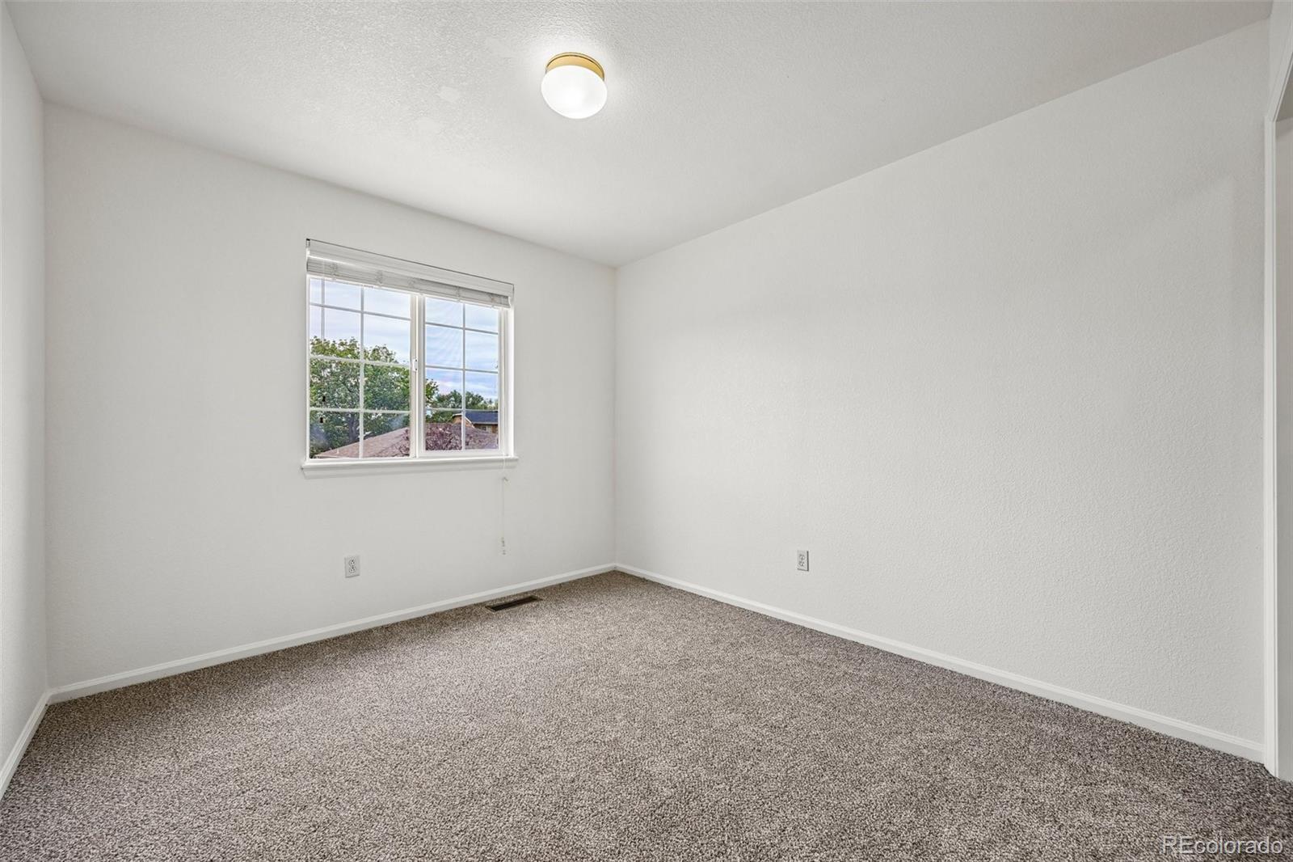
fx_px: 503
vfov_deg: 81.2
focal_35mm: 14
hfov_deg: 104.3
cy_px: 431
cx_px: 646
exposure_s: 1/20
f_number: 8
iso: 64
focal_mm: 14
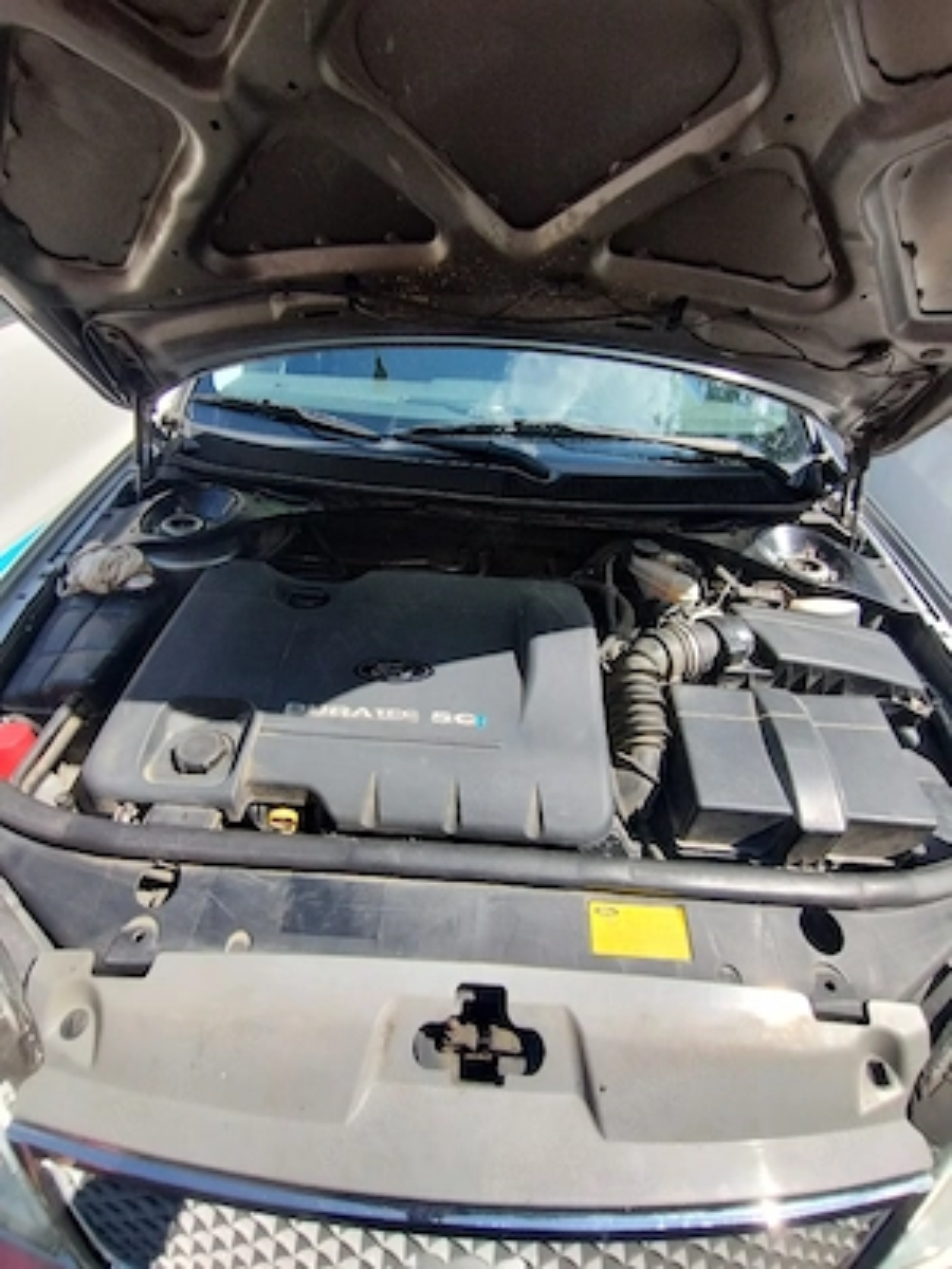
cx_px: 476
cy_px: 634
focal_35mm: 16
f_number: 2.2
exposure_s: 1/625
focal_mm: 1.66
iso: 100
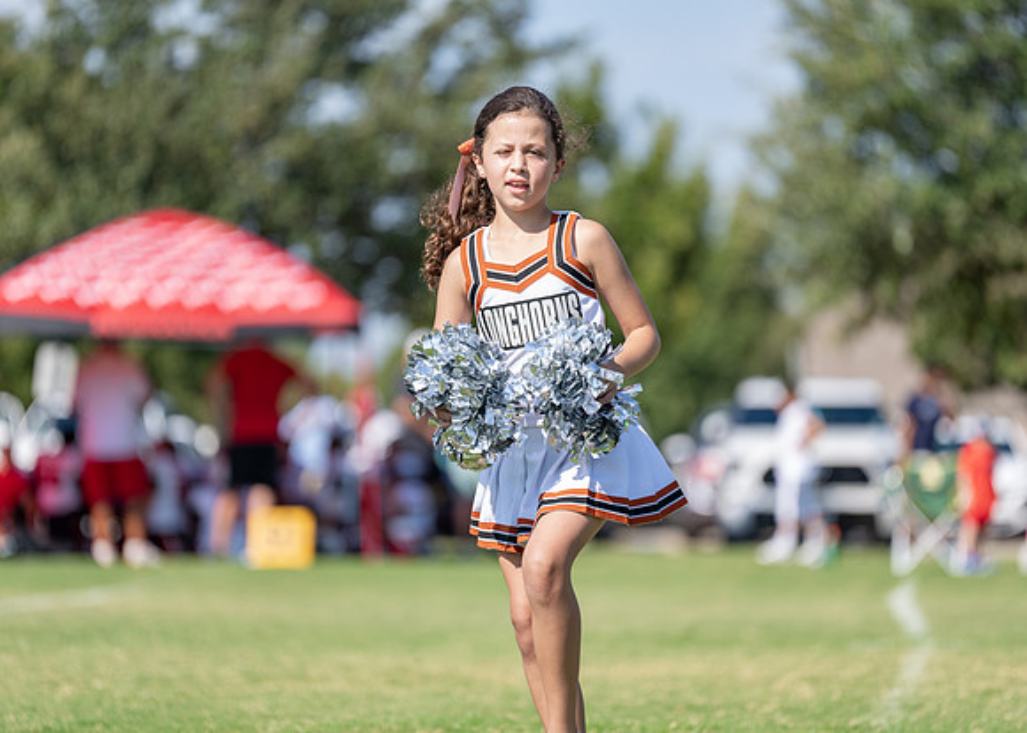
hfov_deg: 9.4
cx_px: 514
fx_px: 6214
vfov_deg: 6.8
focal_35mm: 213
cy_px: 366
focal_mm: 200
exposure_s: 1/1250
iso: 125
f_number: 2.8
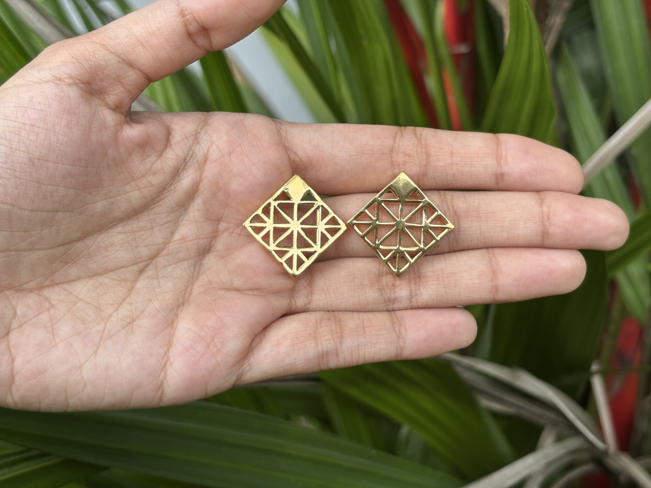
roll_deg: +1.3
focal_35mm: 52
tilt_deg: -33.6
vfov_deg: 28.0
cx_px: 326
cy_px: 244
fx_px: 978
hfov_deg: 36.8
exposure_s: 1/155
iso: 25
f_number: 1.6
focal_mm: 5.96
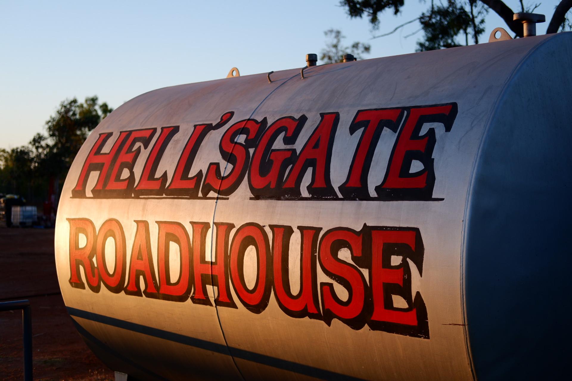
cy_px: 190
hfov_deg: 37.5
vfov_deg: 25.5
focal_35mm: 53
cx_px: 286
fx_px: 842
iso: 200
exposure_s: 1/1600
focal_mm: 35
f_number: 2
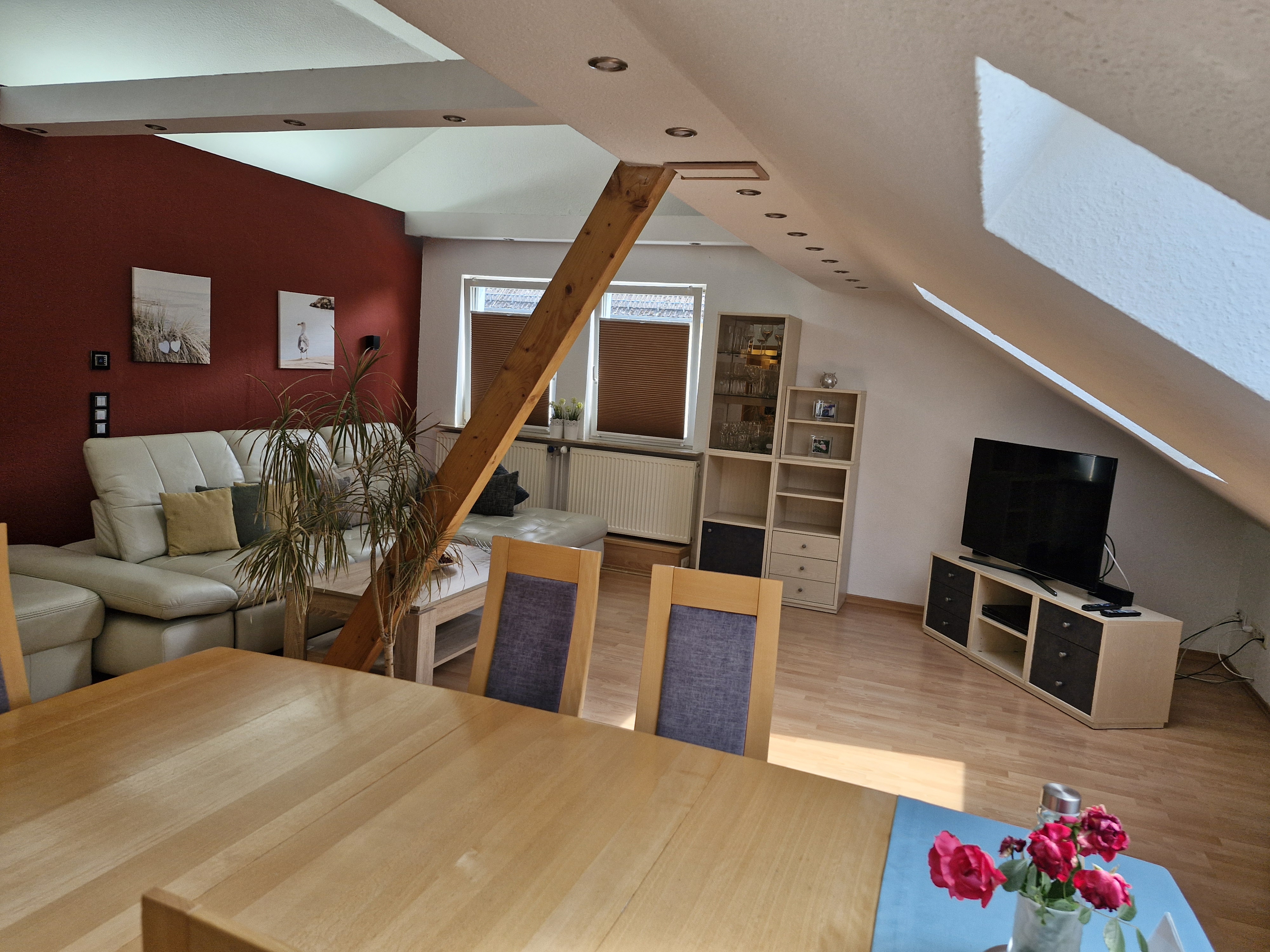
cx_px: 635
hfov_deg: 73.9
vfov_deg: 58.9
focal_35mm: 23
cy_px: 476
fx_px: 844
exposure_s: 1/100
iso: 80
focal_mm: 5.54
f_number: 1.8
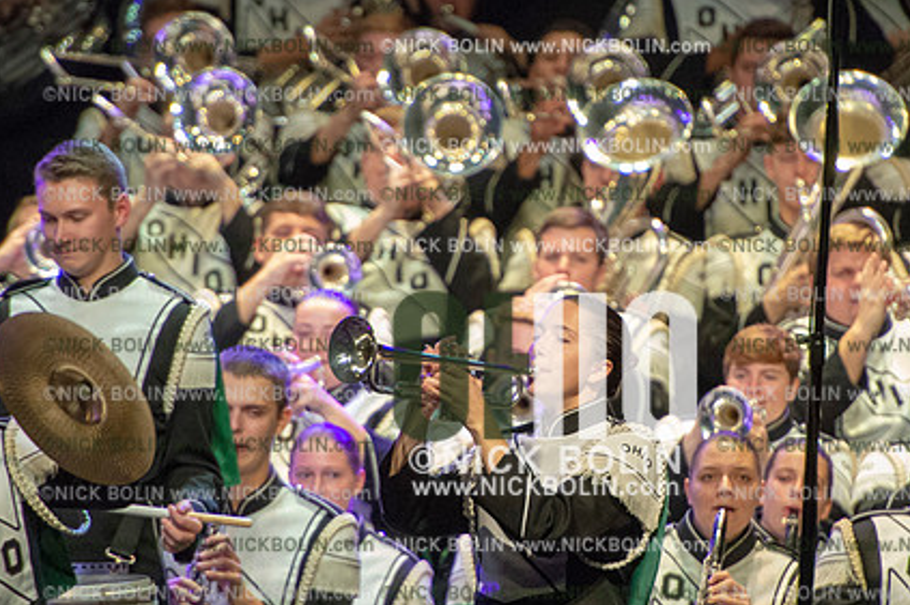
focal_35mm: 549
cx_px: 544
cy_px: 394
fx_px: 13861
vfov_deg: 2.5
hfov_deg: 3.8
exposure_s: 1/320
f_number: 5.6
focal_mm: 400
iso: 8000
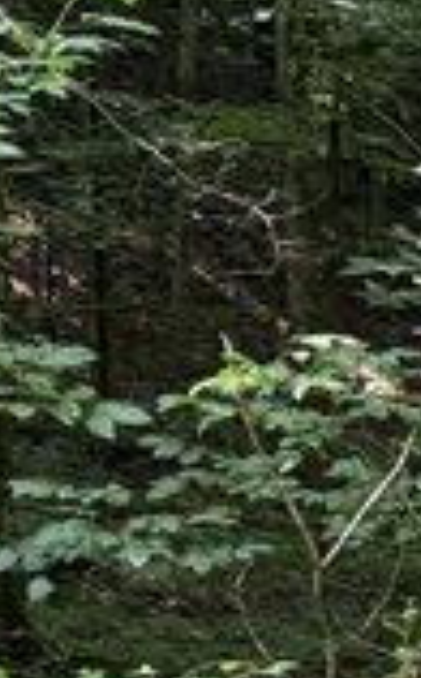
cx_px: 1353
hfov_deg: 7.3
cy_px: 983
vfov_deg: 12.9
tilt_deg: -13.6
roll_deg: -4.8
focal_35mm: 155
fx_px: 2861
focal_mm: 6.76
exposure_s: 1/121
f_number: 1.78
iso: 160
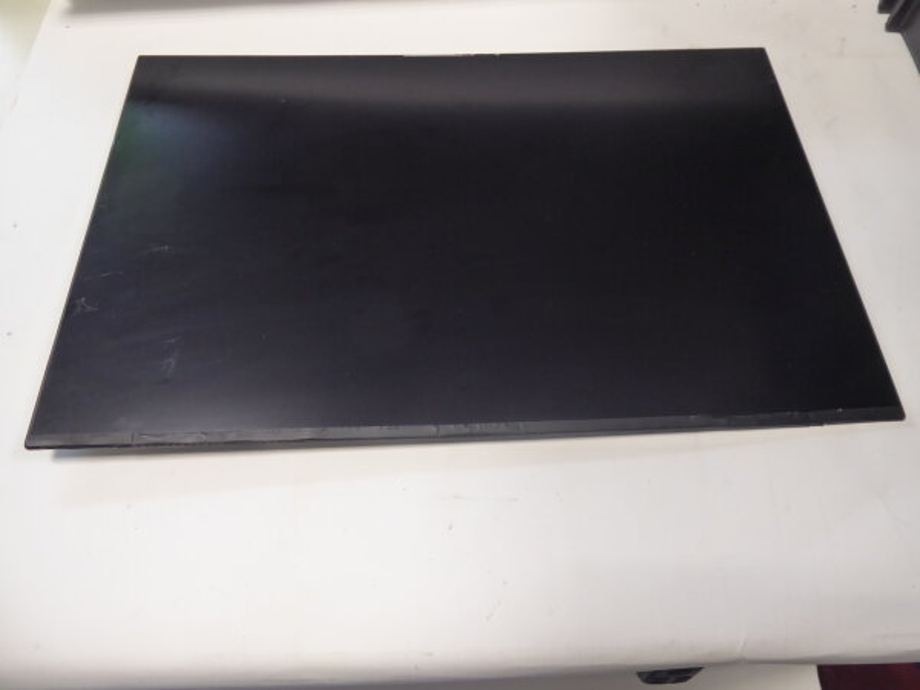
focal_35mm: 25
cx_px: 460
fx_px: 664
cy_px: 345
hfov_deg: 69.4
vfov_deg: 54.9
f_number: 3.3
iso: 400
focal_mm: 4.3
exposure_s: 1/30
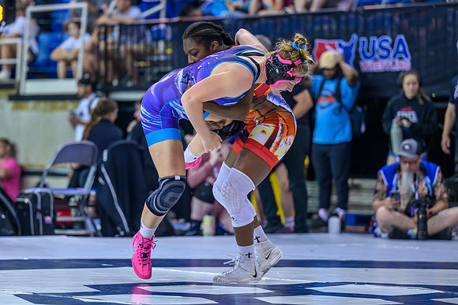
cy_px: 176
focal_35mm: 157
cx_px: 180
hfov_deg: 13.1
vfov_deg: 8.7
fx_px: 1999
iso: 3200
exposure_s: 1/800
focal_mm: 125
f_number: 2.8
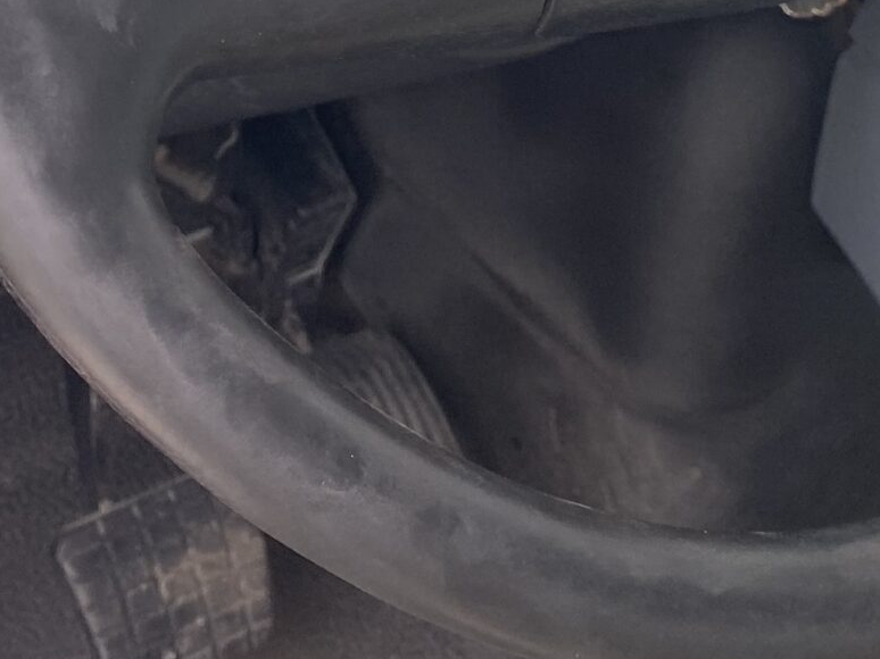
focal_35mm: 86
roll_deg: -1.2
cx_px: 381
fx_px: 2186
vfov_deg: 15.5
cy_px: -404
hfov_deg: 22.7
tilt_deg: -20.2
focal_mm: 4.25
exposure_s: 1/173
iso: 32
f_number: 1.8
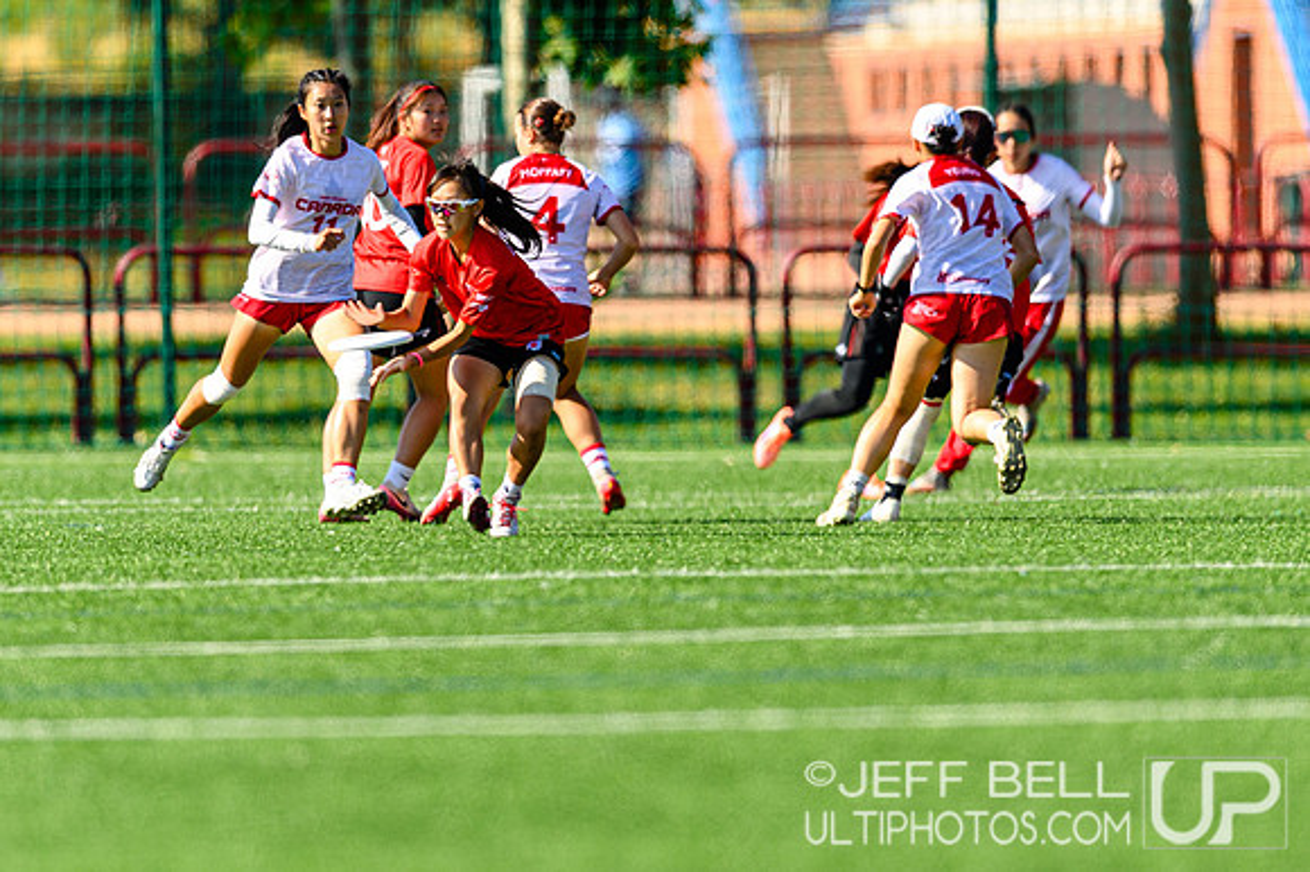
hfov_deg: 3.3
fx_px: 22441
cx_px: 575
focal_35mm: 617
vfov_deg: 2.2
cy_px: 406
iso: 100
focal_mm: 400
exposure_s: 1/1250
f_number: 3.2
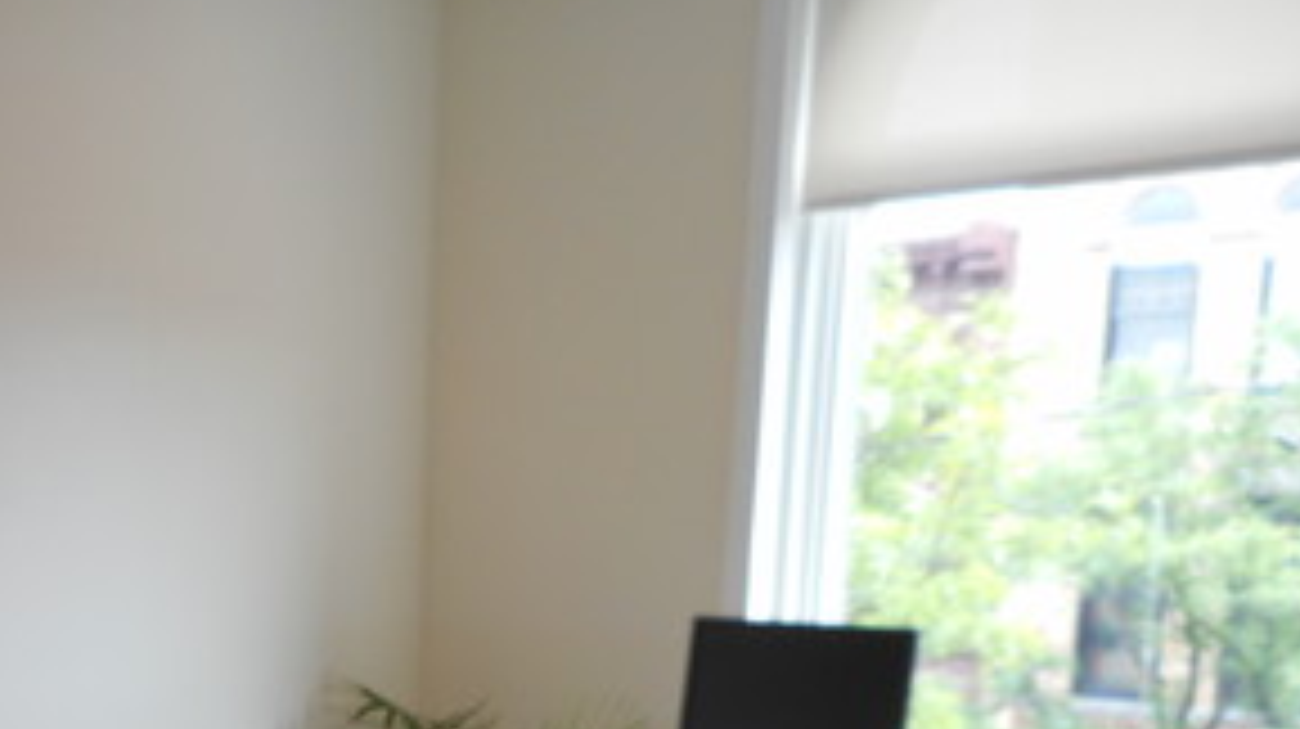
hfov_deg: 37.2
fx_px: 1860
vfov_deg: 20.6
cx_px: 265
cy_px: 893
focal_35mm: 54
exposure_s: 1/30
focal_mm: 4.5
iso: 80
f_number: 3.7
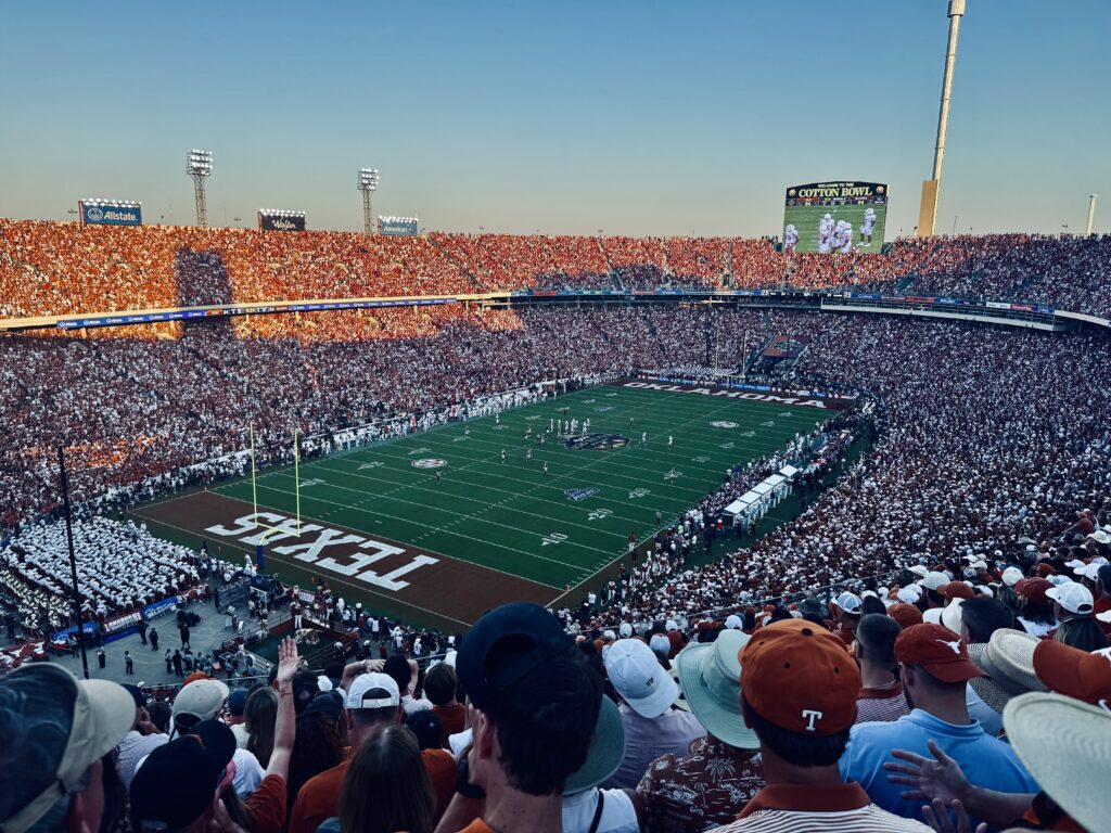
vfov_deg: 56.8
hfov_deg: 71.6
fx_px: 770
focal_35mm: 24
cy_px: 416
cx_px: 556
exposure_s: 1/1456
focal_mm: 6.76
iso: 80
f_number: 1.78
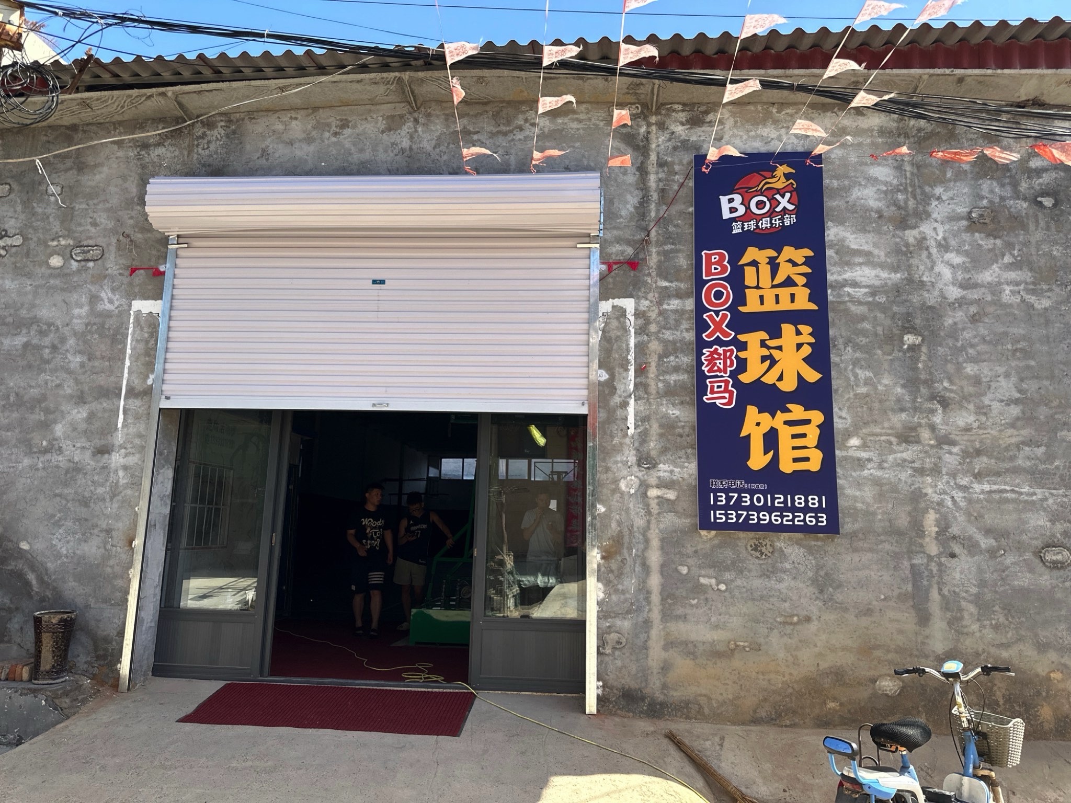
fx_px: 743
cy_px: 402
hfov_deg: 71.6
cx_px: 536
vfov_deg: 56.8
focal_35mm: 24
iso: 80
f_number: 1.78
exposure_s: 1/1412
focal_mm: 6.86
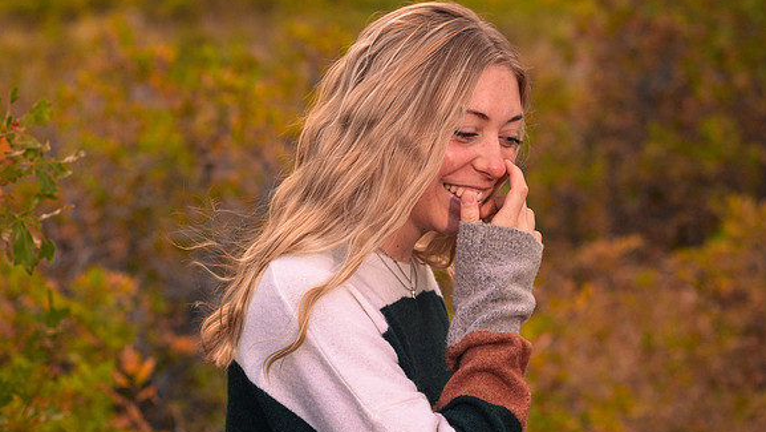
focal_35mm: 146
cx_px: 507
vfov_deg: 8.3
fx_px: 2966
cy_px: 146
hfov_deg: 14.7
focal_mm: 105
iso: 1250
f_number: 5.6
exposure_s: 1/400
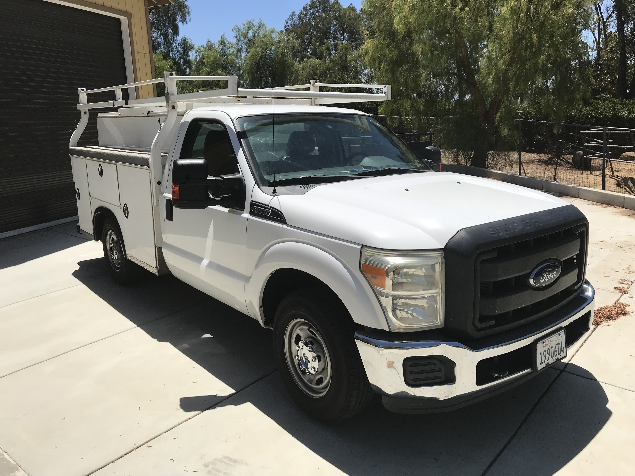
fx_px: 514
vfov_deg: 49.7
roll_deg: +2.6
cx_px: 318
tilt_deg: -12.3
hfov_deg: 63.4
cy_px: 238
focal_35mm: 28
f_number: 1.8
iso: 20
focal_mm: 3.99
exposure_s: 1/4367
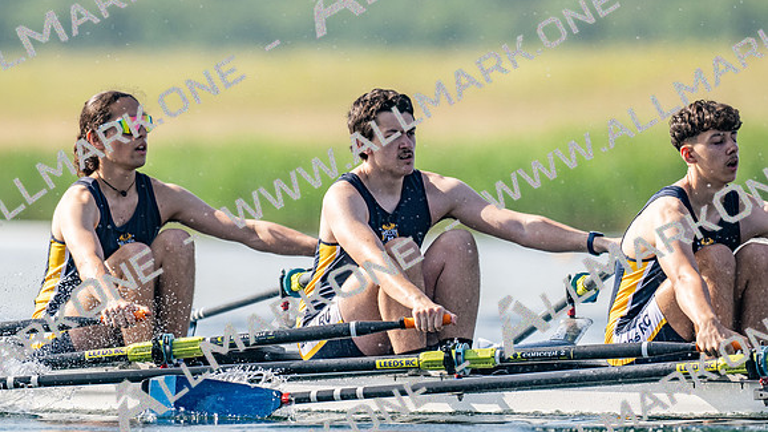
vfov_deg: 1.3
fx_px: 19263
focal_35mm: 946
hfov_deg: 2.3
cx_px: 384
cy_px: 233
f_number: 5
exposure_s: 1/2500
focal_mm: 600
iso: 280
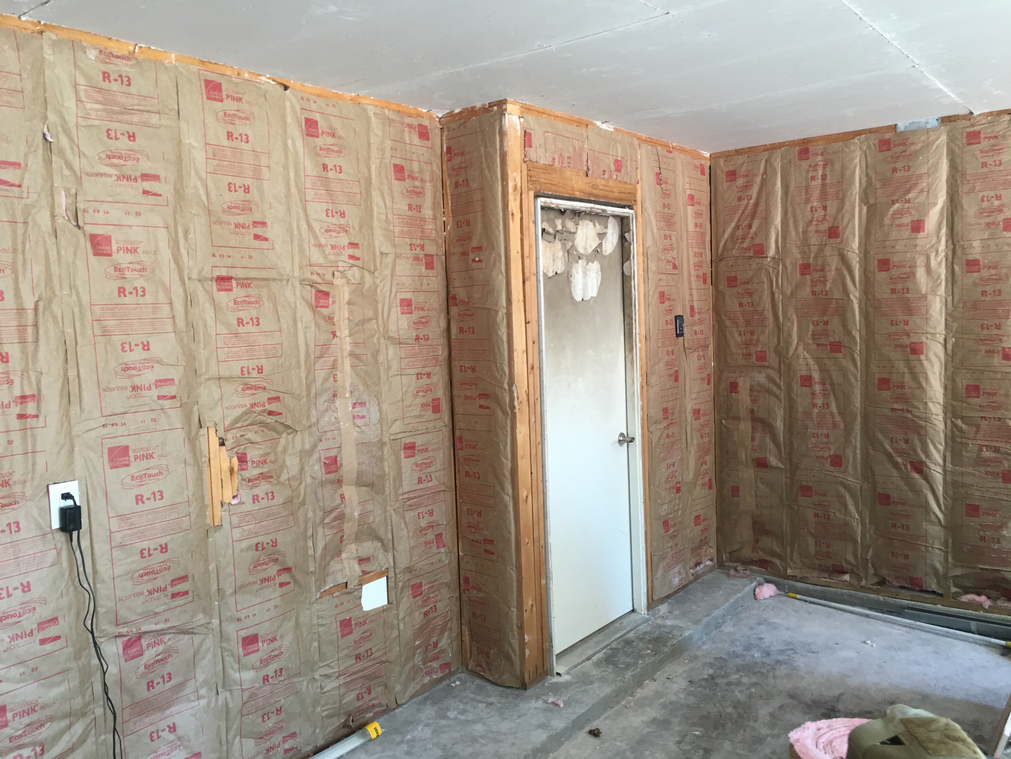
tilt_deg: +0.4
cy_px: 380
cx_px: 506
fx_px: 847
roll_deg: +1.5
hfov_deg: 61.7
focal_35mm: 29
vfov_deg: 48.2
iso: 32
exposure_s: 1/15
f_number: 2.2
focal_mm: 4.15
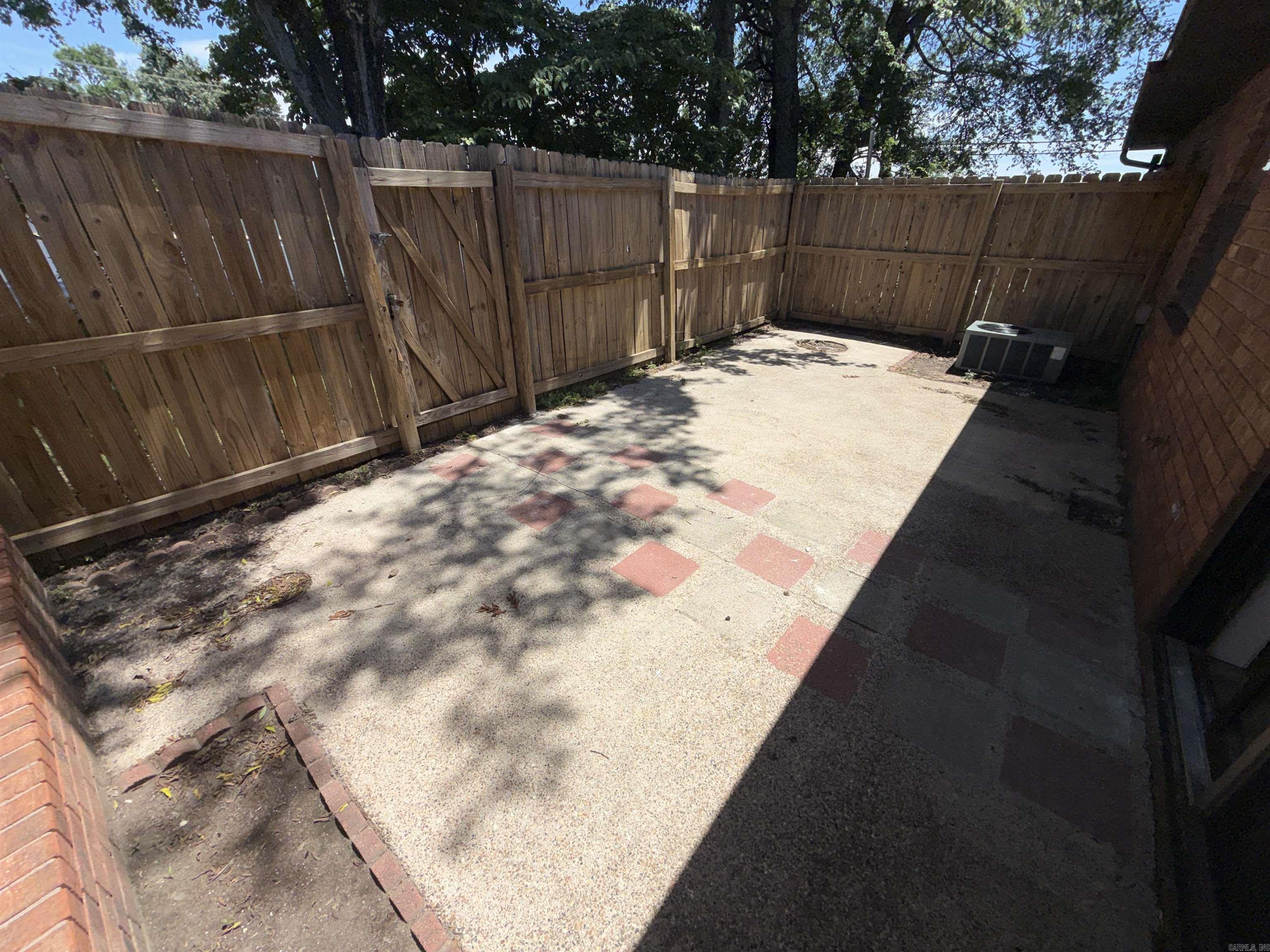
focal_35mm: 14
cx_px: 635
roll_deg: -0.6
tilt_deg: -28.7
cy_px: 476
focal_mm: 2.22
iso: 16
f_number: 2.2
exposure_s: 1/1431
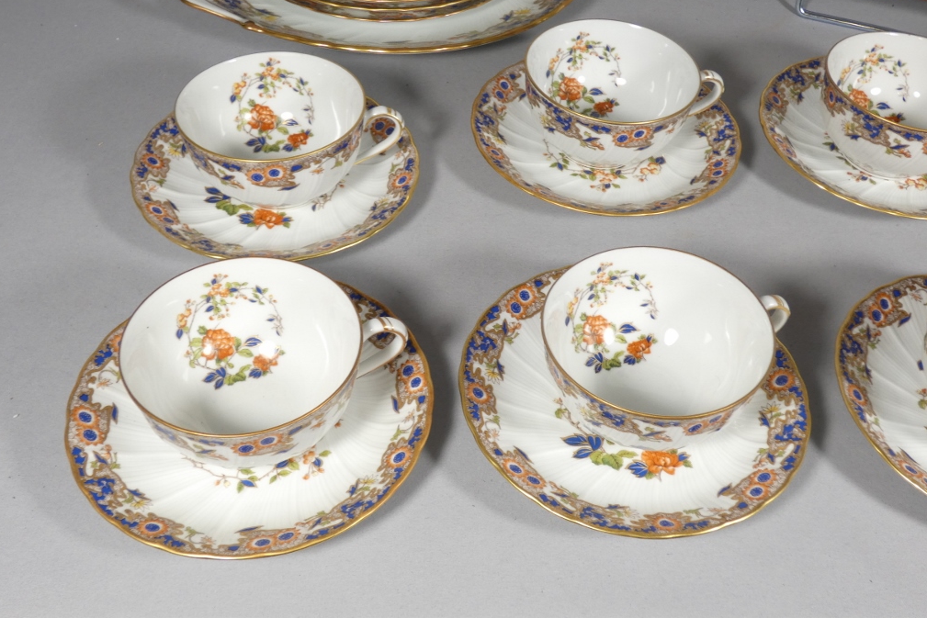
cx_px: 460
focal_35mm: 38
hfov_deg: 50.7
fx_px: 979
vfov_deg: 35.1
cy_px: 326
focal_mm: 6.5
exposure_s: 1/80
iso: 160
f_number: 3.5
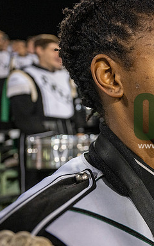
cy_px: 123
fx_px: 248
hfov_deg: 29.8
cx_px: 182
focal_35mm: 37
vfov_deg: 52.7
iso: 2000
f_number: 3.2
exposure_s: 1/500
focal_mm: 24
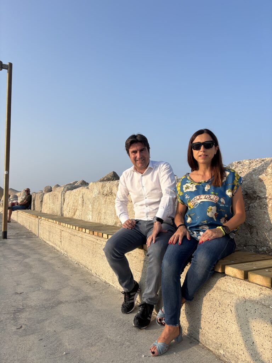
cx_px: 136
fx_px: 272
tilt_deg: +4.0
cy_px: 182
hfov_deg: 53.1
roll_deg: -0.3
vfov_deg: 67.3
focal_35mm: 26
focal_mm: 5.96
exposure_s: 1/2105
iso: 50
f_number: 1.6
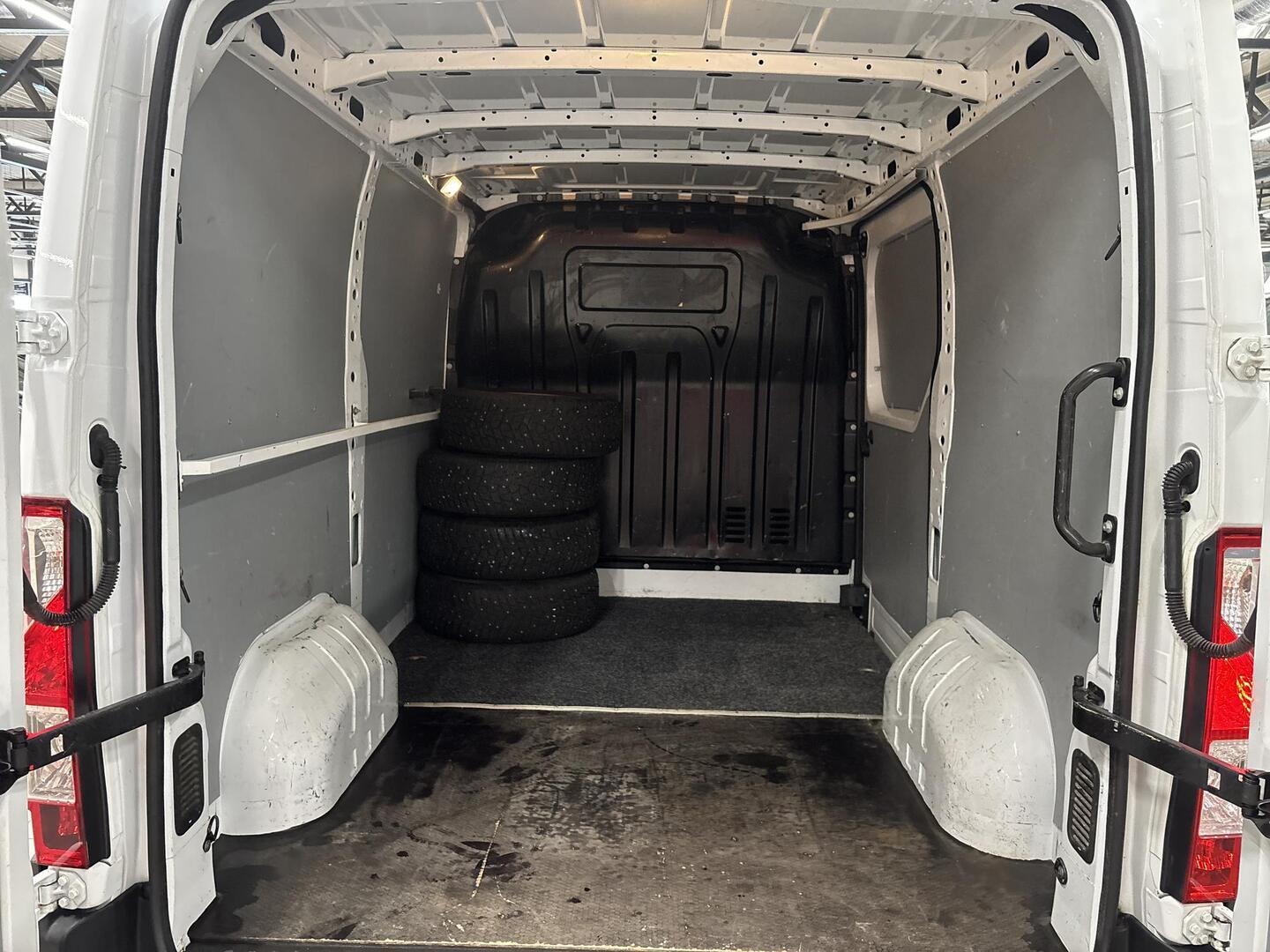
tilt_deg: -8.1
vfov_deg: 53.1
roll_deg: -1.6
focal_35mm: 26
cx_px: 635
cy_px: 476
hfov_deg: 67.3
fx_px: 954
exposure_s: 1/50
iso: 500
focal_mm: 5.96
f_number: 1.6
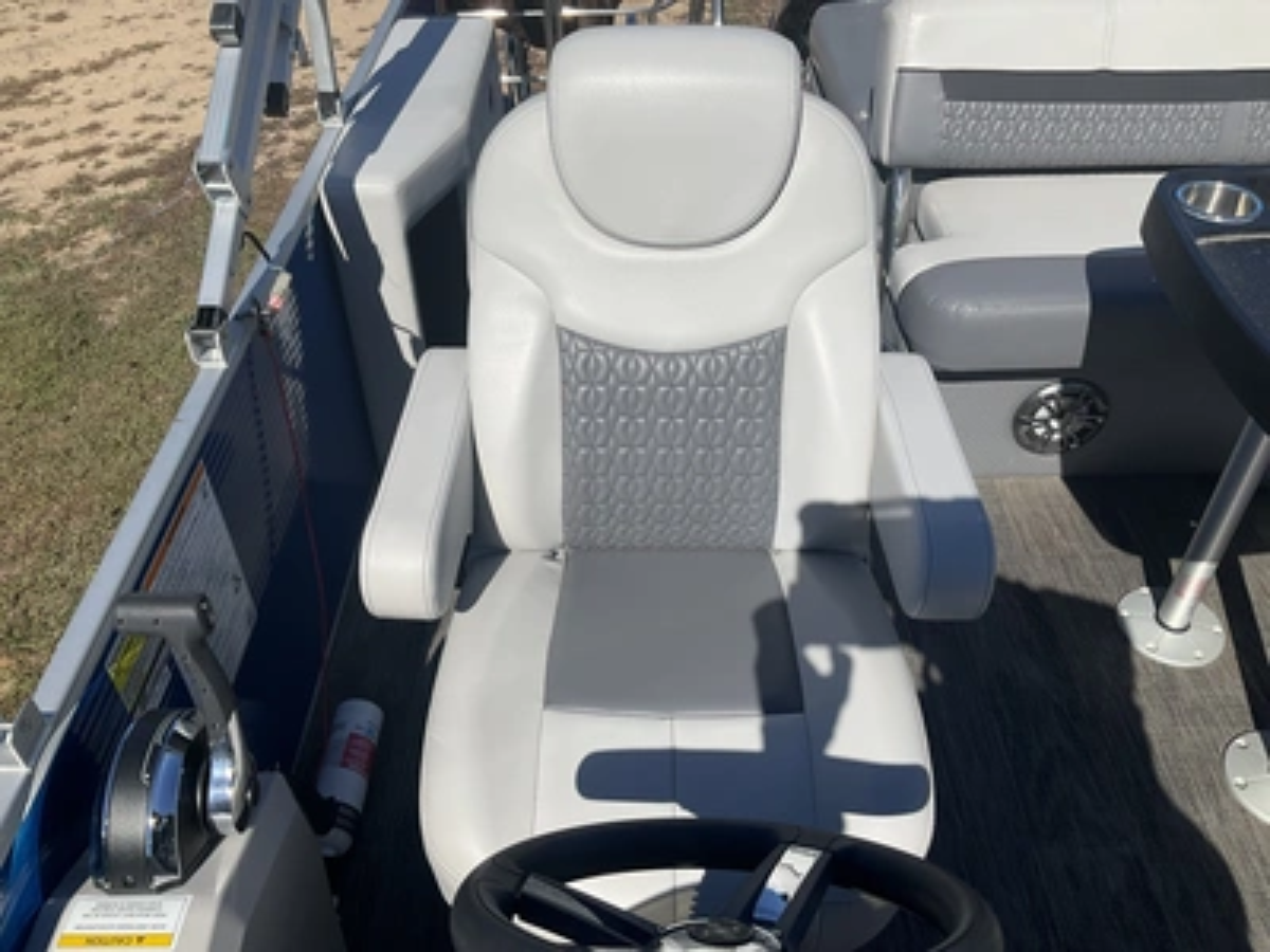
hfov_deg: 61.7
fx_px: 1064
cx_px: 635
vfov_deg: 48.2
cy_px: 476
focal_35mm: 29
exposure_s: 1/3125
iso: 25
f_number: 1.8
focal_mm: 3
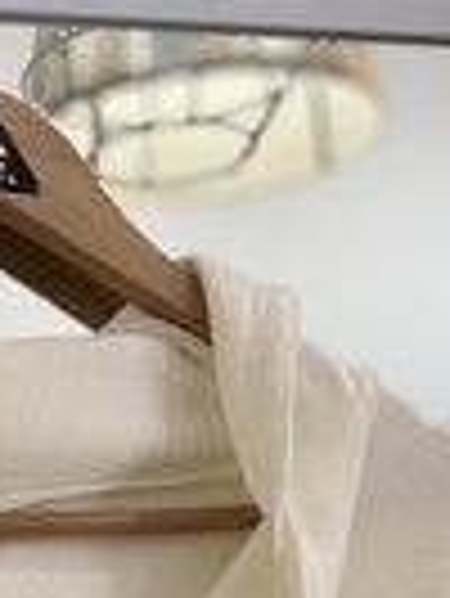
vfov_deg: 17.1
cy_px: 1045
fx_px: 1661
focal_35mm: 96
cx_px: -18
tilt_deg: -8.8
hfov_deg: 15.1
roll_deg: +1.9
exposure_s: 1/121
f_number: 1.78
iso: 80
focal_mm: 6.76
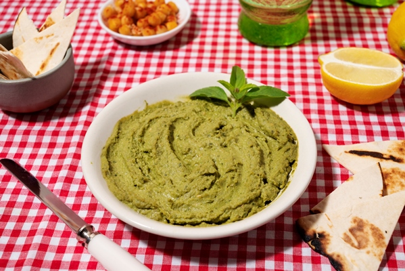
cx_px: 202
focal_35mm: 47
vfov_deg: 28.7
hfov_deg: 41.9
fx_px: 529
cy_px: 136
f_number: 9
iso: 160
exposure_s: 1/125
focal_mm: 47
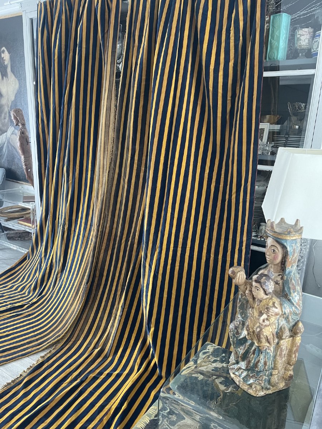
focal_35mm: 25
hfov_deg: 54.9
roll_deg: -3.4
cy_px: 214
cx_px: 161
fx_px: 310
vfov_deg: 69.4
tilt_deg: -16.0
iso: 400
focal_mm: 5.1
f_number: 1.6
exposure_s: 1/60
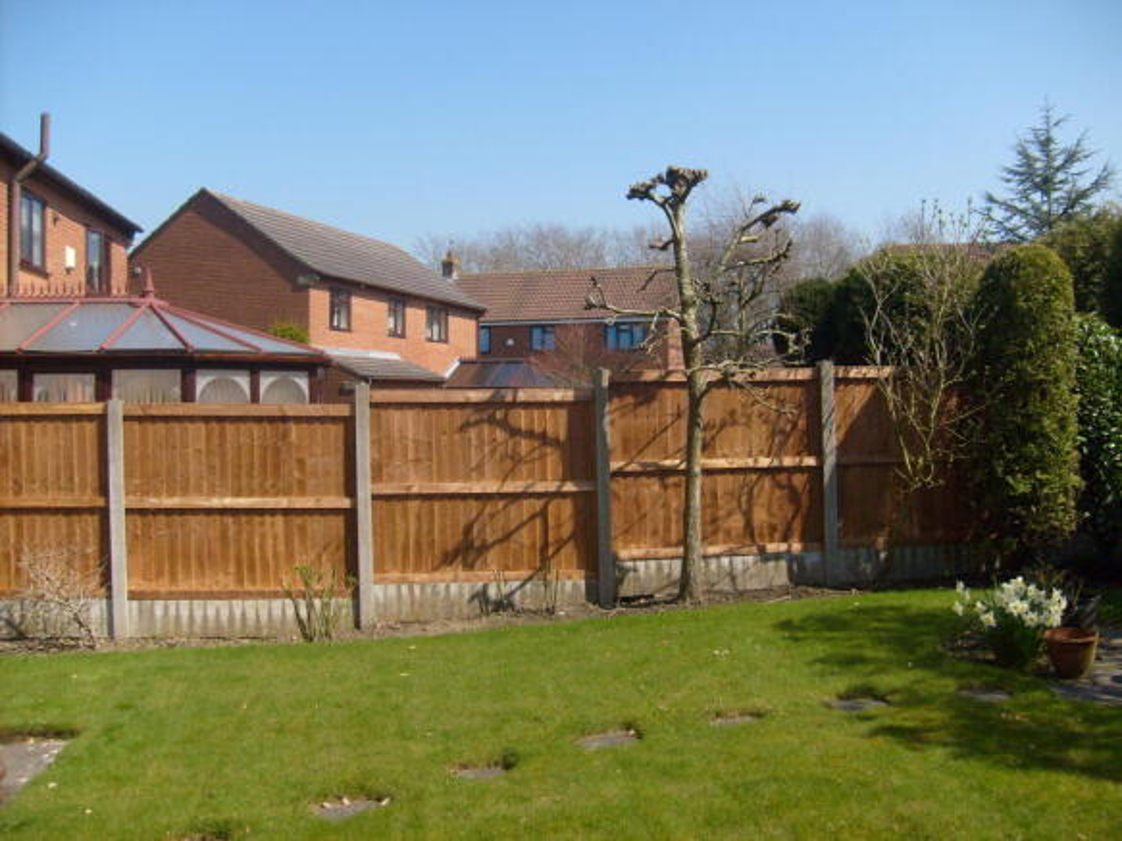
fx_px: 1134
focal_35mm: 35
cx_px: 561
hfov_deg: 52.6
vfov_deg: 40.7
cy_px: 420
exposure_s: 1/250
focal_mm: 5.8
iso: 80
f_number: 7.1
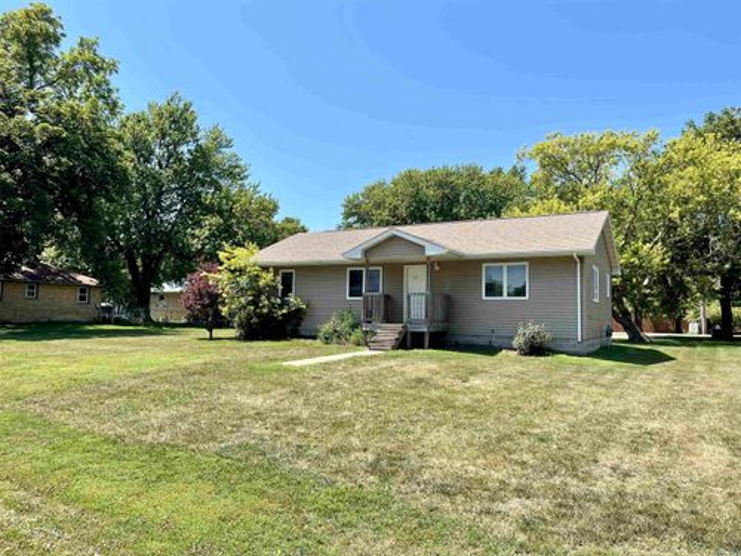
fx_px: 535
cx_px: 370
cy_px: 278
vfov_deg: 54.9
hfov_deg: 69.4
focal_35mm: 25
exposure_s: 1/2165
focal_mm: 5.1
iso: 32
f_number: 1.6
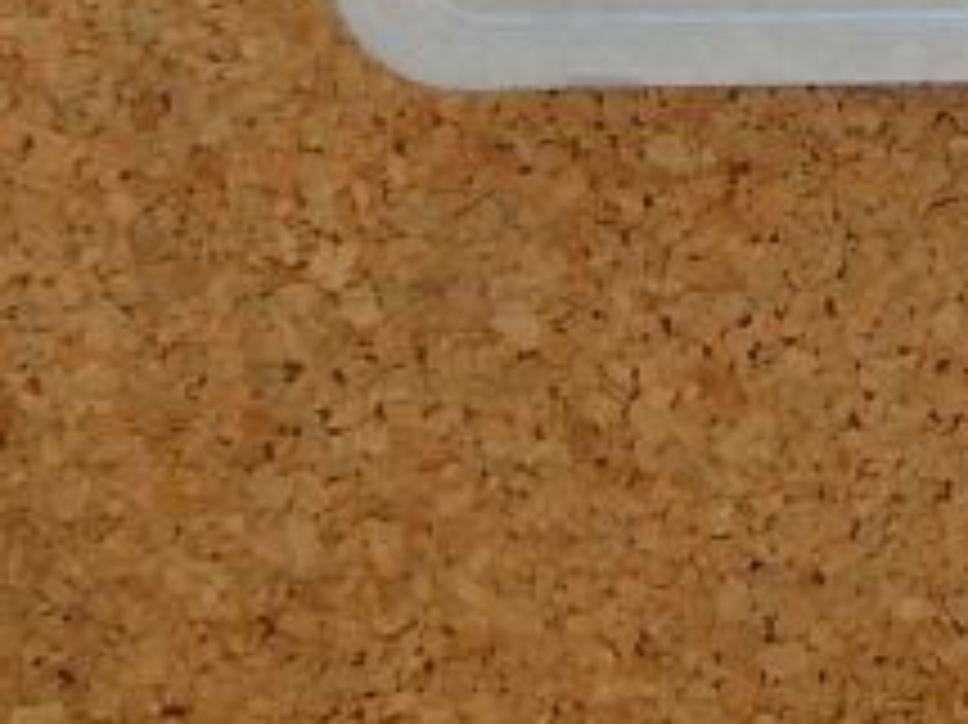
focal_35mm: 160
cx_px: 1720
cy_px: -513
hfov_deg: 11.5
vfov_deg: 8.9
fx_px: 4472
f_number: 3.2
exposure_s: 1/80
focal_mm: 6.4
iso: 80
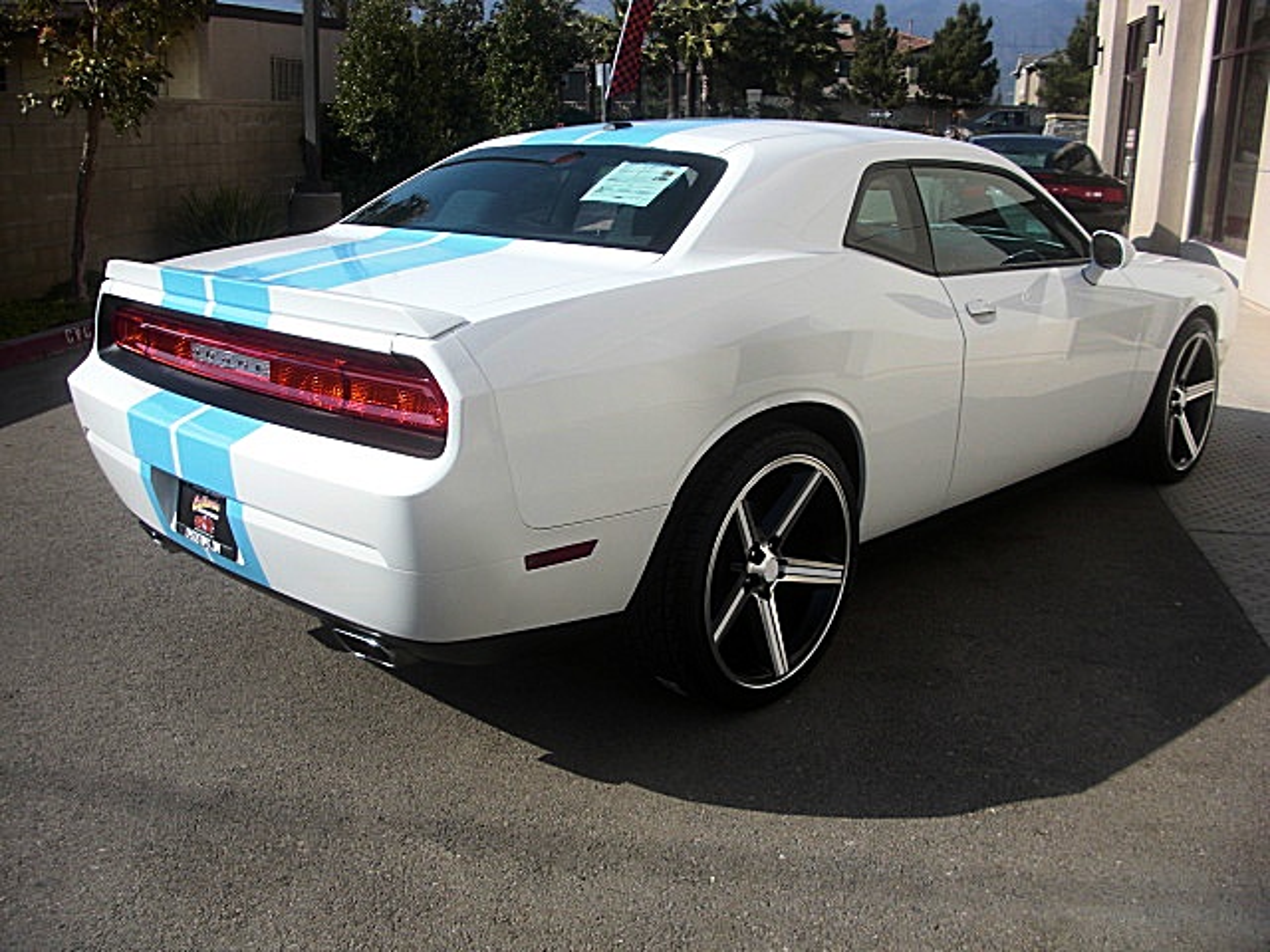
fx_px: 1321
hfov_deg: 51.4
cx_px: 635
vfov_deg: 39.7
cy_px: 476
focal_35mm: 36
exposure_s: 1/125
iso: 50
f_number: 7.9
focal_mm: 6.3
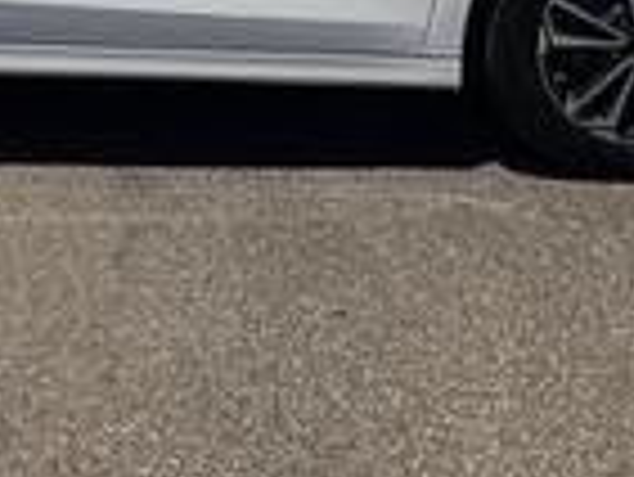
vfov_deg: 15.1
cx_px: -58
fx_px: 1705
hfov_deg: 20.1
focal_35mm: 93
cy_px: -171
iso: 50
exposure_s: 1/2693
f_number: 2.4
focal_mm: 4.3
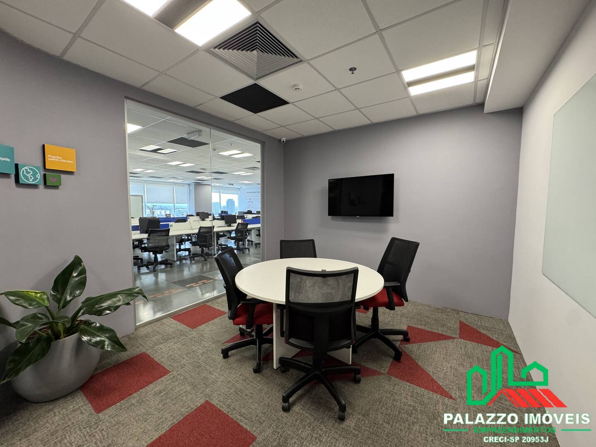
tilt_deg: -3.9
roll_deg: -0.1
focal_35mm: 14
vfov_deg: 85.7
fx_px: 241
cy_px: 224
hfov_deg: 102.1
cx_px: 298
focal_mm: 2.22
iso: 250
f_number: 2.2
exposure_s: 1/120
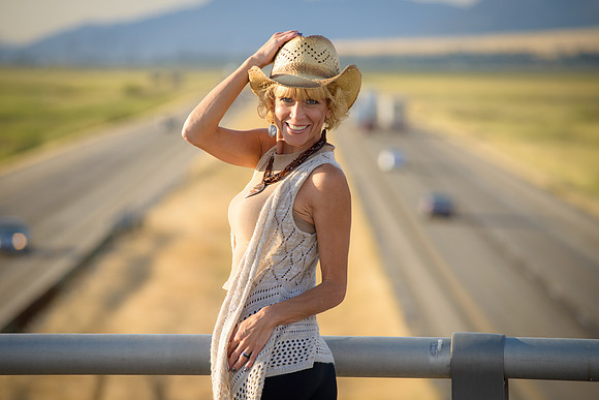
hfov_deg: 11.3
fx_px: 3019
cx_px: 300
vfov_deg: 7.6
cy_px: 200
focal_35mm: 181
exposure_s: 1/500
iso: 200
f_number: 4
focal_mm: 170
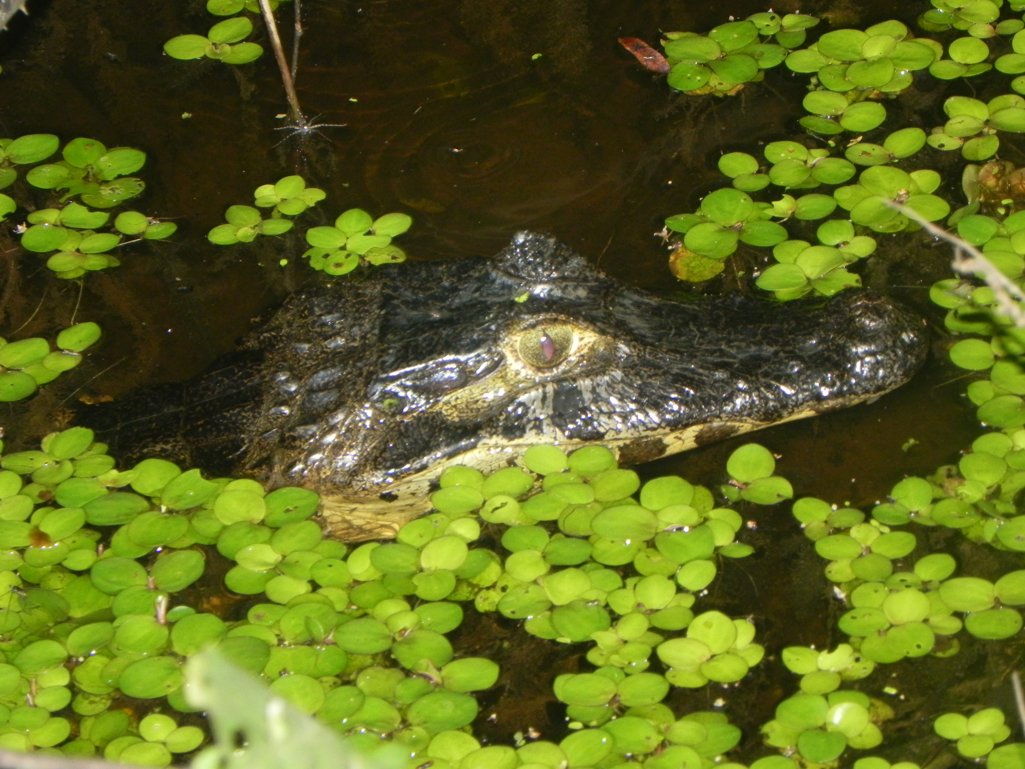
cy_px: 384
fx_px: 5448
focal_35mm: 184
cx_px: 512
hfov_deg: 10.7
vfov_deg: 8.1
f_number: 4.5
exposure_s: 1/30
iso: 537
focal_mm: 32.7
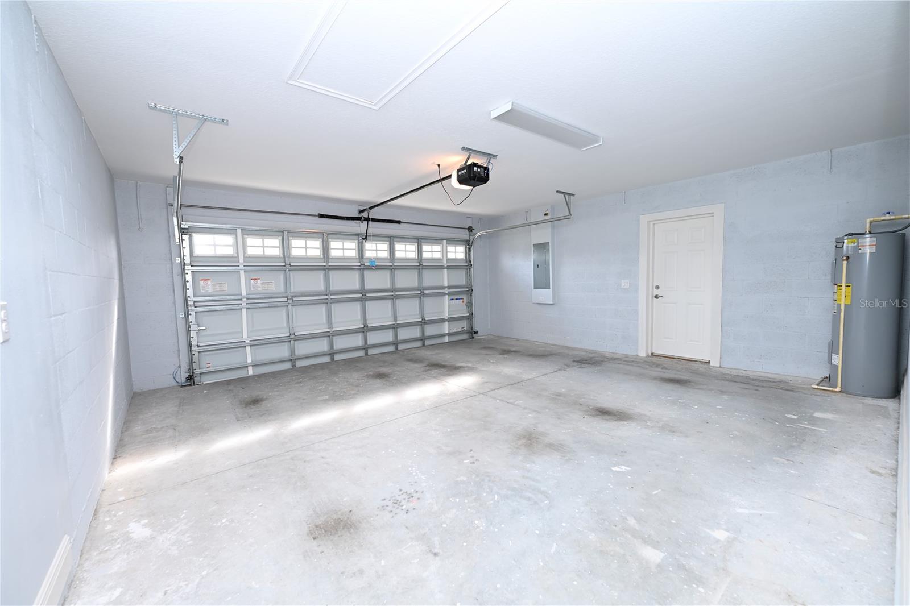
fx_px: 354
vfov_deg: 81.2
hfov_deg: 104.3
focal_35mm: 14
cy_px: 303
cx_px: 455
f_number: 4
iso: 320
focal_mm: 14
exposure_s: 1/60
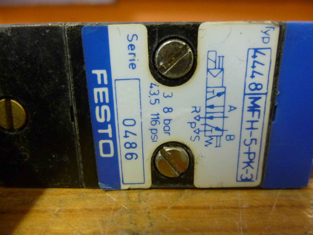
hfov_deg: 69.4
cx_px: 156
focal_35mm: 25
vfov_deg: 54.9
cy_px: 118
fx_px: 226
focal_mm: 4.5
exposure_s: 1/6
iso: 400
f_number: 3.1
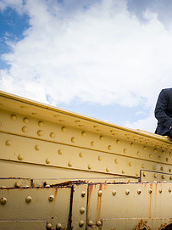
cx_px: 172
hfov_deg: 27.4
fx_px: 332
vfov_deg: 38.2
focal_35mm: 50
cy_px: 115
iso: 250
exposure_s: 1/500
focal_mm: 24
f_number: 6.3
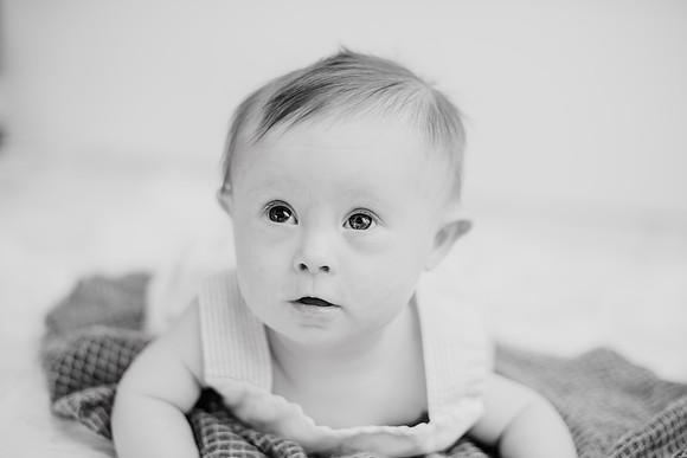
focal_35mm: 50
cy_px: 229
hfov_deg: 39.6
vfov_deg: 27.0
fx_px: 954
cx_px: 344
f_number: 2.2
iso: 125
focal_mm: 50
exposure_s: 1/160
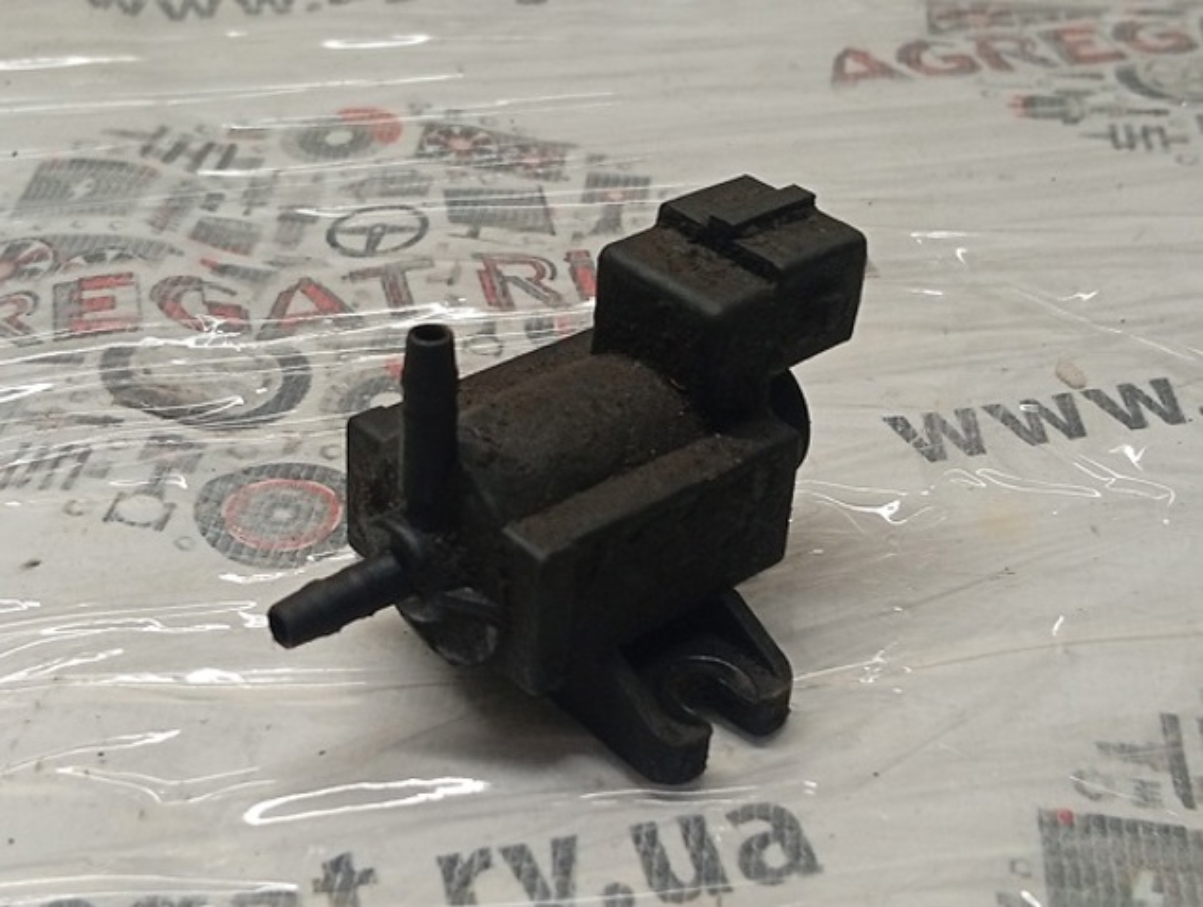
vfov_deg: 28.1
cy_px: 454
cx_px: 602
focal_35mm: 52
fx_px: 1810
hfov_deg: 36.8
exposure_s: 1/50
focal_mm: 3.96
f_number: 1.8
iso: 160
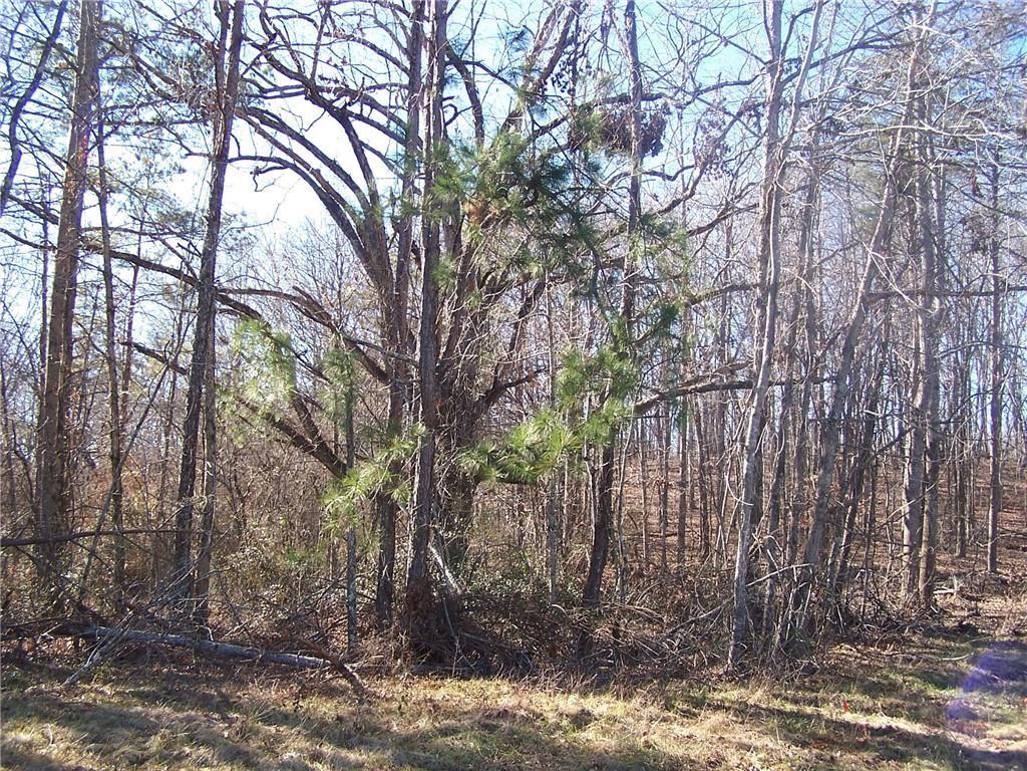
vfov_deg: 37.7
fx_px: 1127
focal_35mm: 38
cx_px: 514
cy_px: 386
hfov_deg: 49.0
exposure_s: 1/180
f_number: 2.8
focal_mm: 6.3
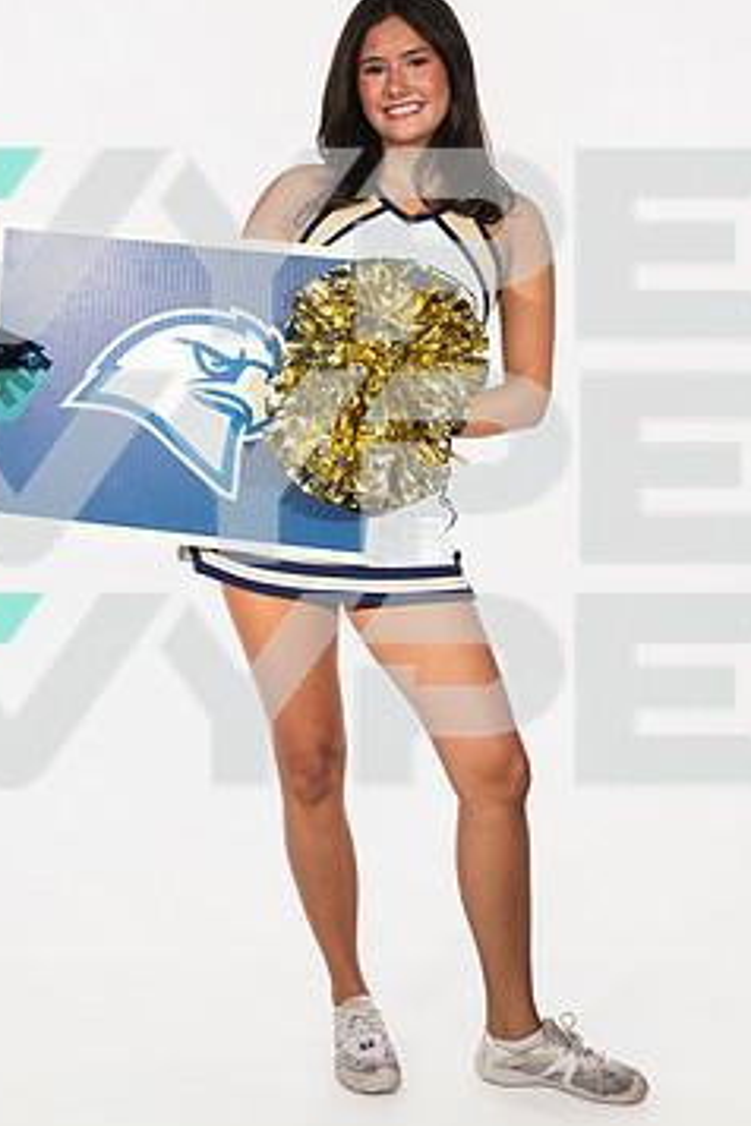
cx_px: 325
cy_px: 470
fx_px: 1658
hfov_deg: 25.5
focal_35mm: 53
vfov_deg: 37.4
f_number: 8
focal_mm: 42
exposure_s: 1/640
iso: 800
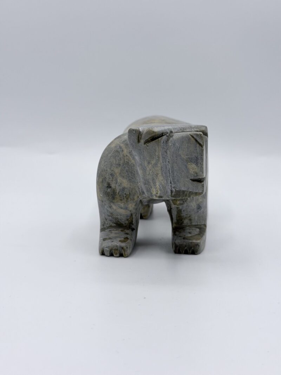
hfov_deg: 30.3
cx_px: 140
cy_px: 188
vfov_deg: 39.7
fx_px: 520
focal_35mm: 48
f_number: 1.78
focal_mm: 6.76
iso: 80
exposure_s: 1/1608
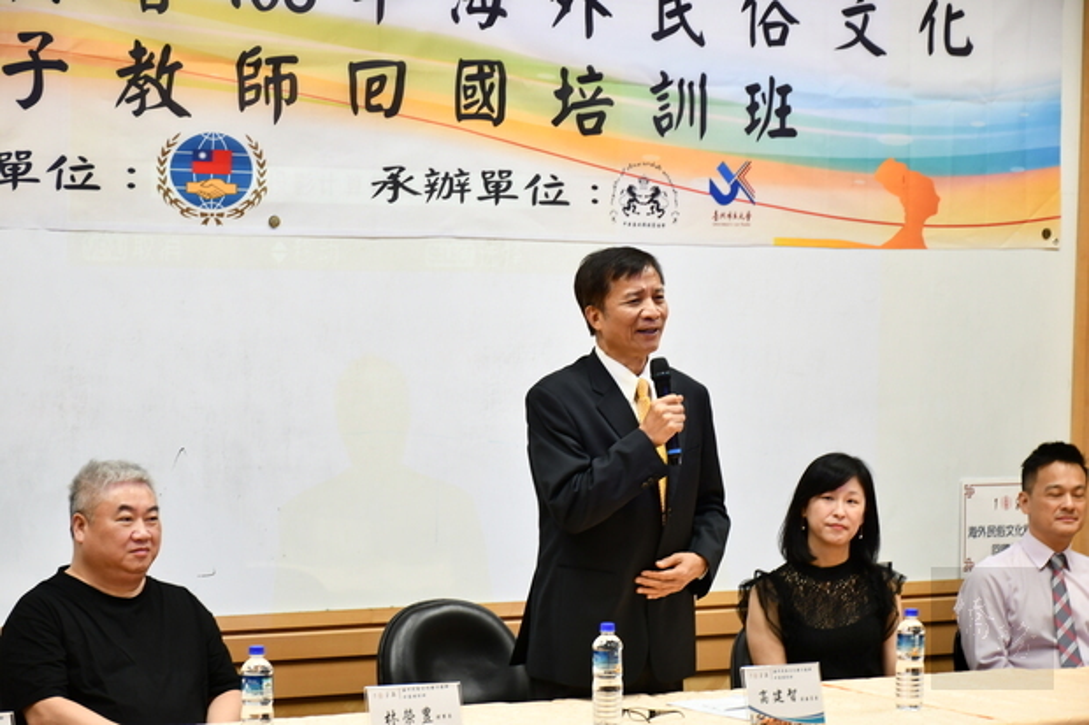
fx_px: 2994
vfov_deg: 13.8
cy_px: 362
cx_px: 544
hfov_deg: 20.6
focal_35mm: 99
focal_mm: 66
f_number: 5
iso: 800
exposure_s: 1/40
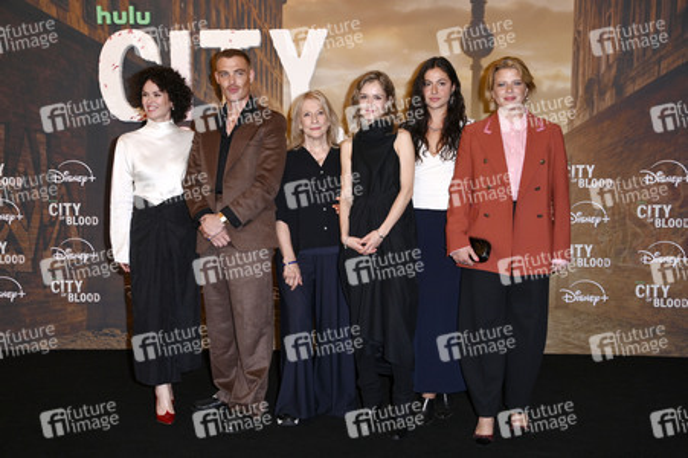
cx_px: 344
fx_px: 917
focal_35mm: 48
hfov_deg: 41.1
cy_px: 229
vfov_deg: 28.0
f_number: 5.6
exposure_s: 1/320
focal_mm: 48
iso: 800
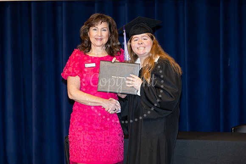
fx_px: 1112
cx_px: 123
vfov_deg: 8.4
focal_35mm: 163
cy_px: 80
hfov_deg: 12.6
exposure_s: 1/80
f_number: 5.6
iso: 1000
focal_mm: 155
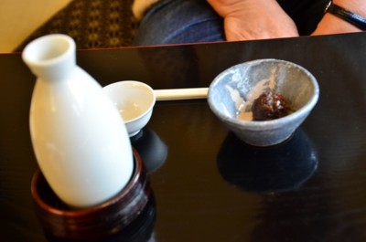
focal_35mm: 57
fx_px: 578
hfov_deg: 35.1
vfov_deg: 23.7
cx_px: 183
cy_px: 121
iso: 800
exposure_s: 1/20
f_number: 4.5
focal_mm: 38
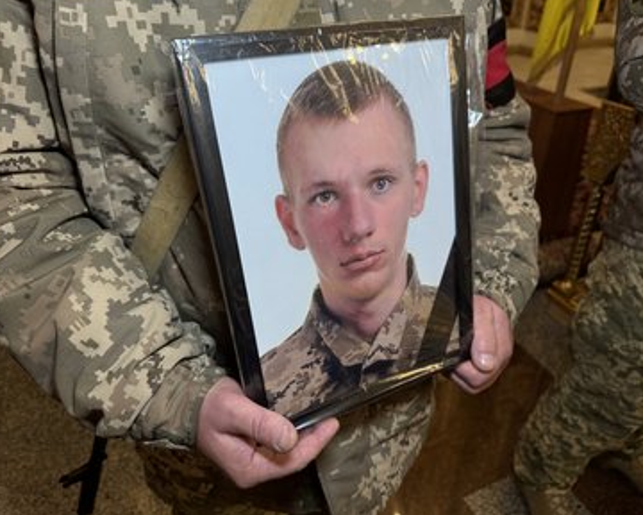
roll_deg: -0.7
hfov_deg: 66.0
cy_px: 250
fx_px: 495
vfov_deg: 54.9
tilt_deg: -32.4
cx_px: 336
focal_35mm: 26
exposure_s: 1/50
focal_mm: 6.76
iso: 200
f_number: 1.78
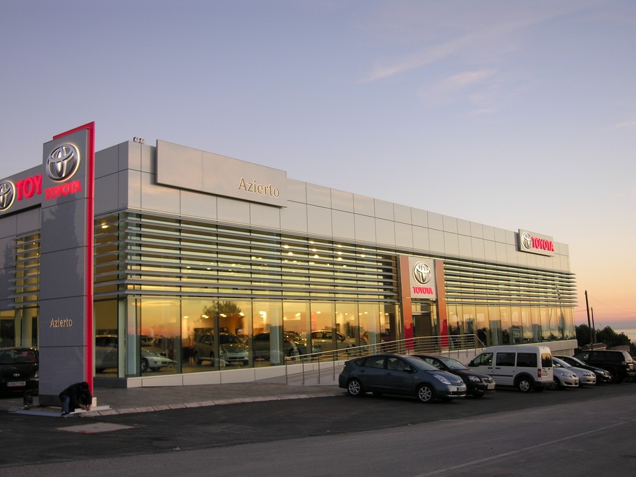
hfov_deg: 51.4
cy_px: 250
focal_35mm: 36
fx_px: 661
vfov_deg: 39.6
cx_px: 314
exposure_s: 1/30
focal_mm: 8.7
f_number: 3
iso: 50
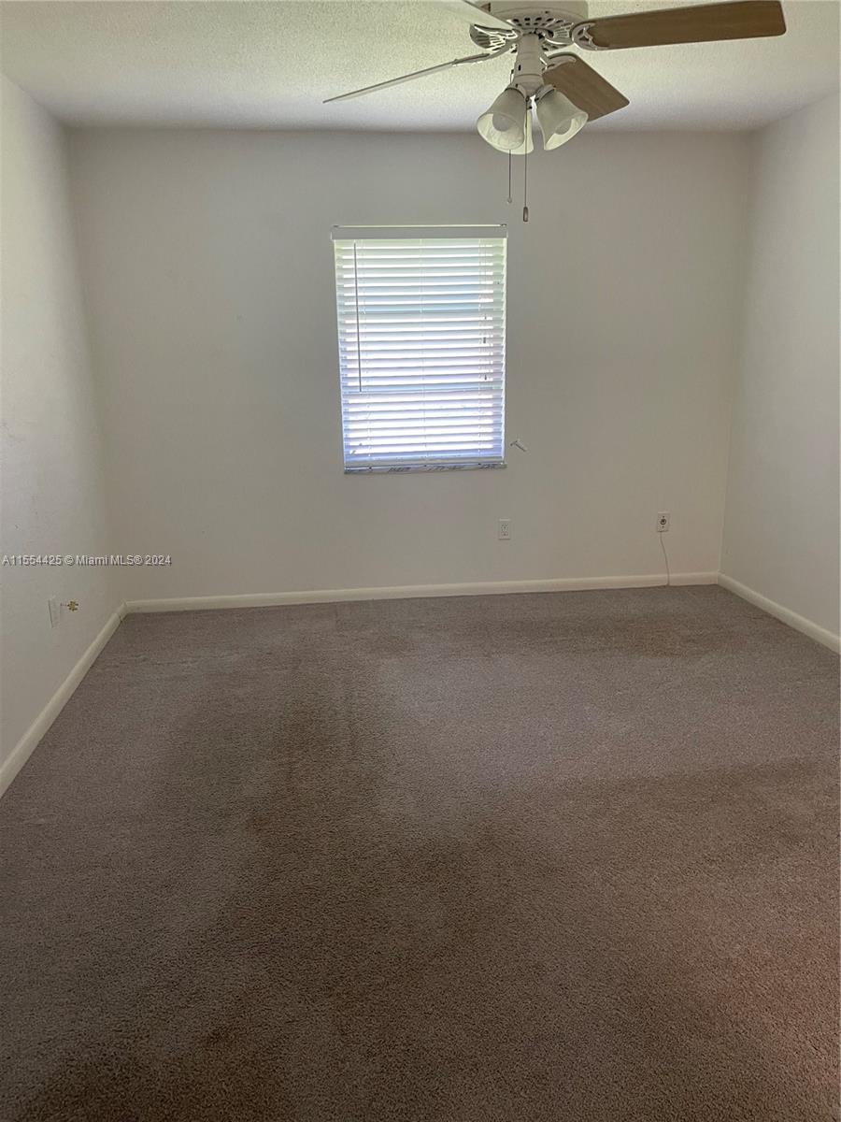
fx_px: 810
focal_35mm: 25
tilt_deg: -15.6
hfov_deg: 54.9
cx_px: 420
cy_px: 561
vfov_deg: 69.4
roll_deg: +3.0
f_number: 1.6
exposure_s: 1/60
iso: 160
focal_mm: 5.1
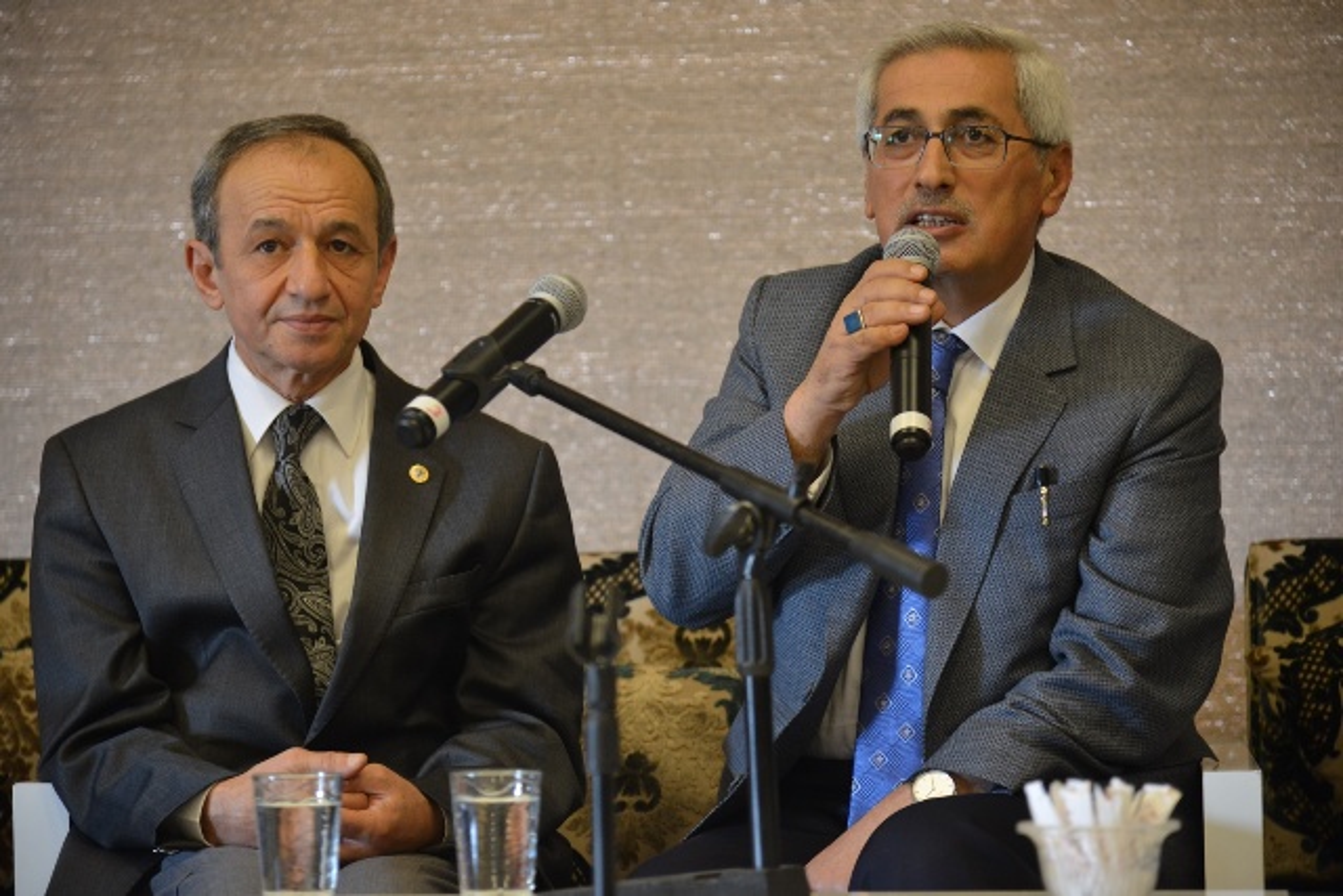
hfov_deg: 17.1
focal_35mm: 120
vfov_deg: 11.4
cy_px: 448
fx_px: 4477
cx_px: 672
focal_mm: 120
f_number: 4
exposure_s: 1/100
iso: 1600
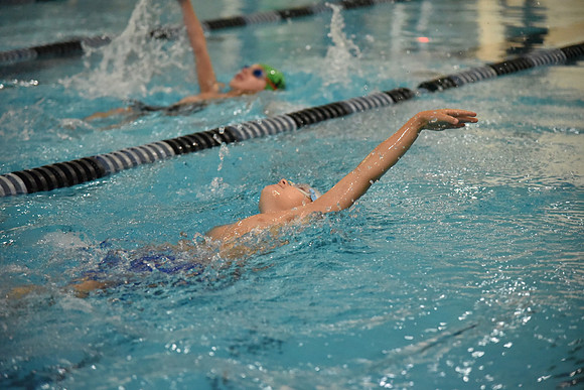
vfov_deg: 11.4
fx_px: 1947
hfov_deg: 17.1
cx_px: 292
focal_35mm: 120
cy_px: 195
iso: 10000
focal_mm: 120
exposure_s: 1/500
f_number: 4
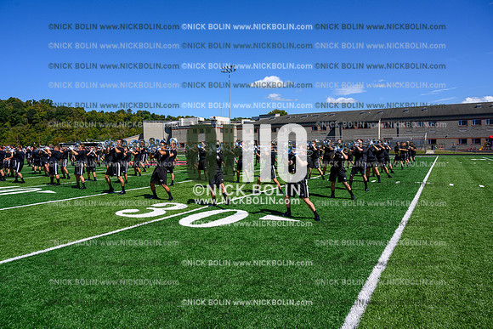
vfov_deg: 53.2
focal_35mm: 24
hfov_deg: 73.7
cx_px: 246
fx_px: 329
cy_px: 164
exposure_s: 1/640
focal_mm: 24
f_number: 8
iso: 160
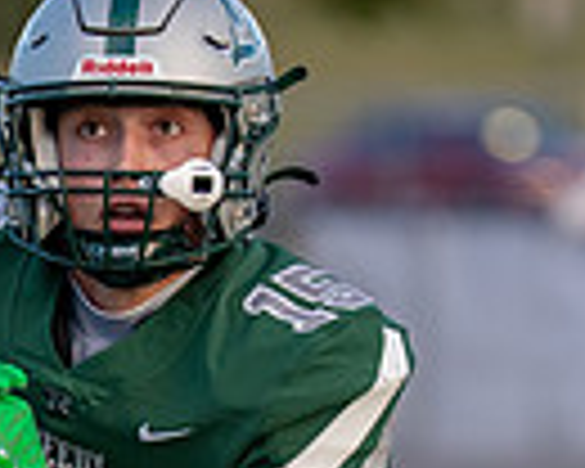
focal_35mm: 1063
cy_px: 643
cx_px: 15
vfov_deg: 1.5
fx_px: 18405
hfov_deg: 1.8
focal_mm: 171
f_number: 2.8
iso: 400
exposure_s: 1/1000
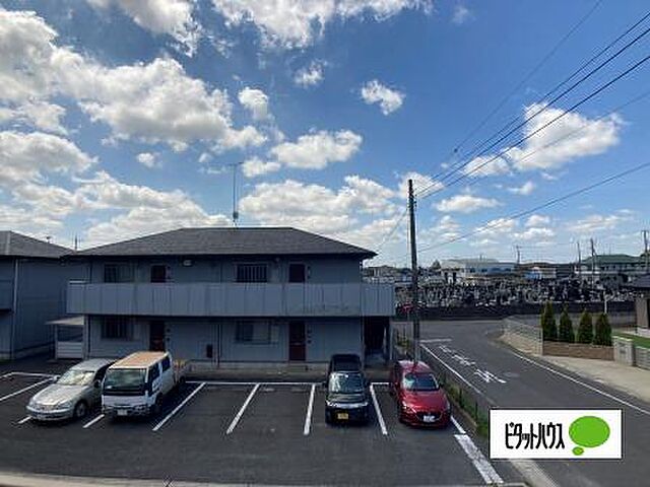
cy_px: 244
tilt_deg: +5.1
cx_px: 325
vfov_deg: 49.7
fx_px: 526
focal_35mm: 28
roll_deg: -0.3
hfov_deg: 63.4
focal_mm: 3.99
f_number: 1.8
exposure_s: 1/3003
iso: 20
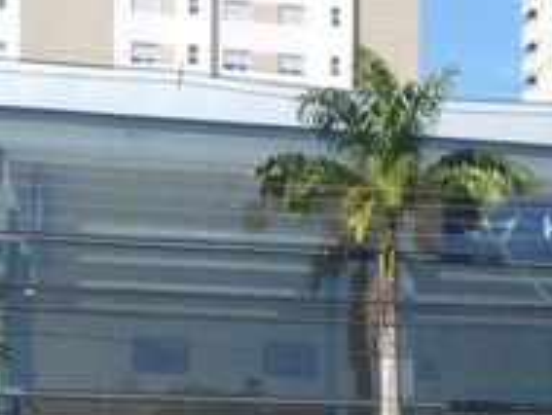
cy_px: 500
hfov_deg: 14.1
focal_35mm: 131
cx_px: 838
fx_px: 2090
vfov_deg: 11.1
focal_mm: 5.4
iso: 80
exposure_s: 1/125
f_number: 7.1
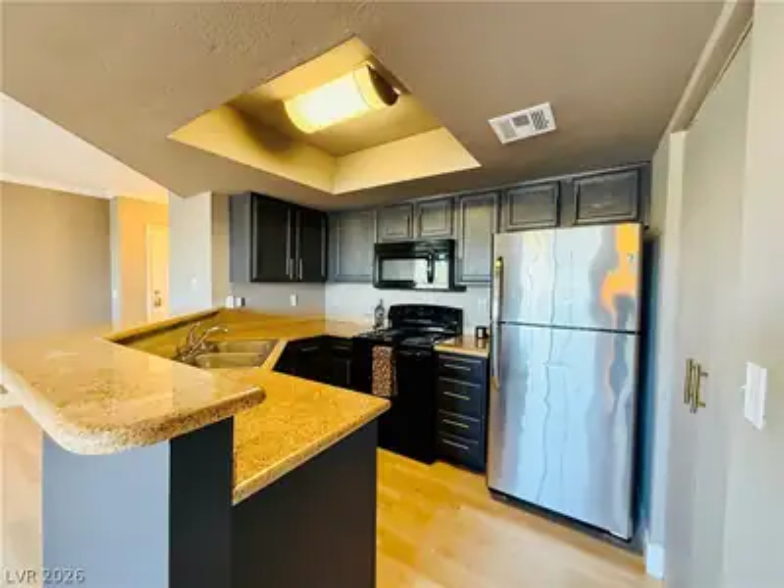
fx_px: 317
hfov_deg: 102.1
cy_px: 294
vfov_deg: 85.7
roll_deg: -0.2
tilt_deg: -1.4
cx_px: 392
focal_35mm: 14
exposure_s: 1/60
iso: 500
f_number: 2.2
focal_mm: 2.22
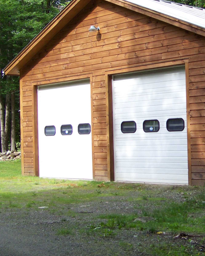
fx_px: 584
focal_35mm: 77
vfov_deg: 24.7
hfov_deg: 19.5
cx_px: 192
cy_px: 109
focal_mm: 6.75
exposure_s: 1/250
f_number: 2.8
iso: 69
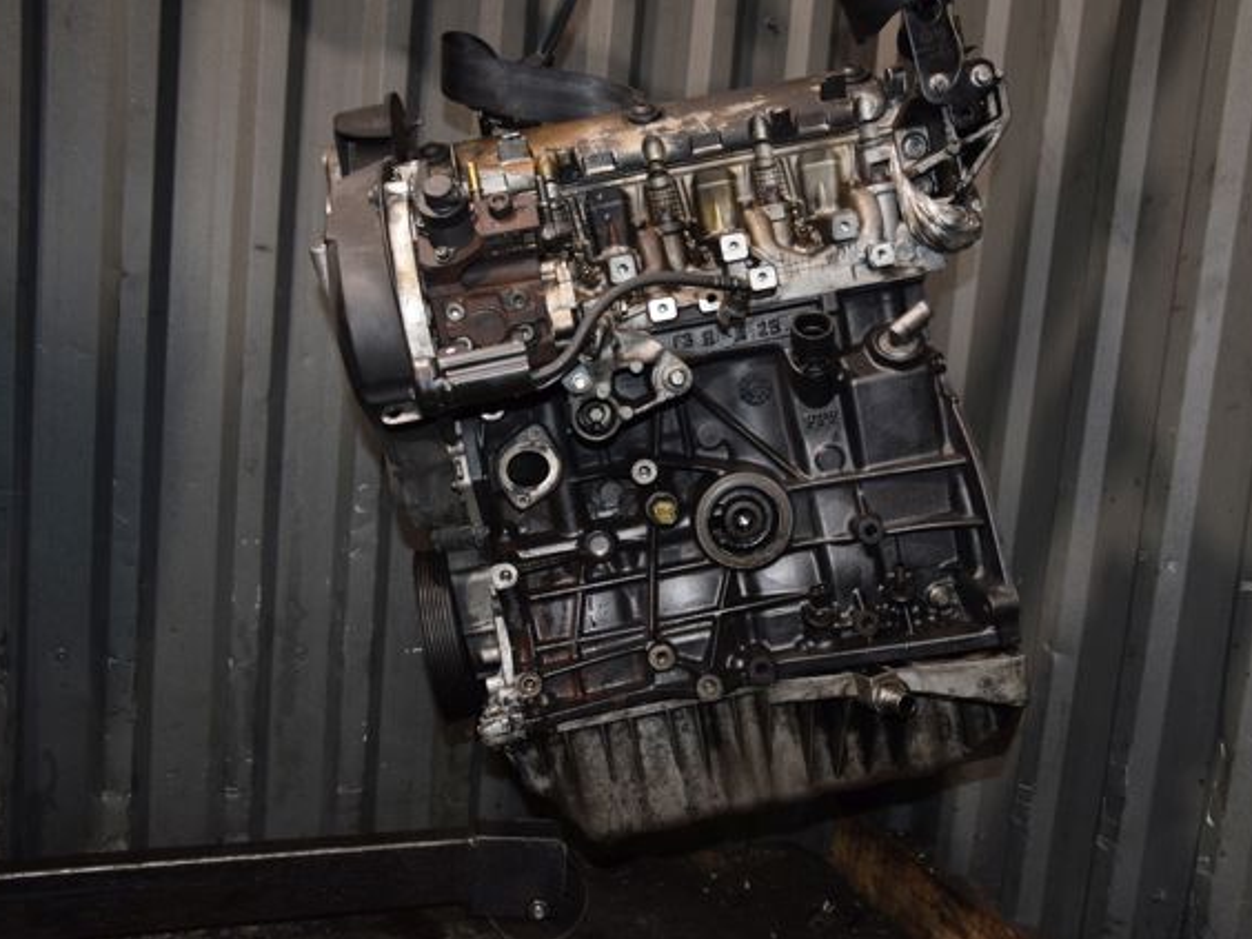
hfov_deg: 51.3
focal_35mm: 36
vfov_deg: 39.7
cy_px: 471
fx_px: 1302
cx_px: 646
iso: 800
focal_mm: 22
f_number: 5
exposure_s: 1/60
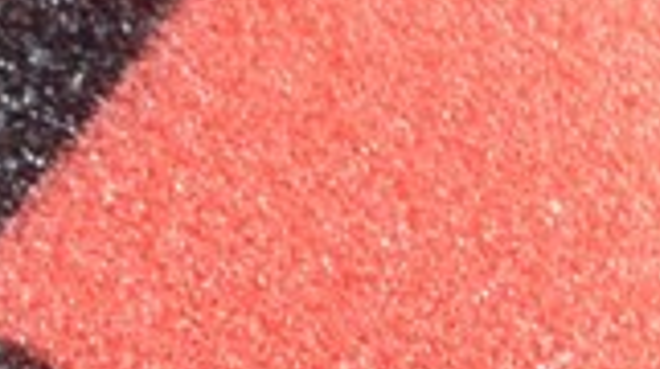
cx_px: -357
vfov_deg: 4.5
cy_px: 853
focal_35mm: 265
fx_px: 4631
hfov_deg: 8.0
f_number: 4.5
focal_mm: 24
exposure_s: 1/125
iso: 1600
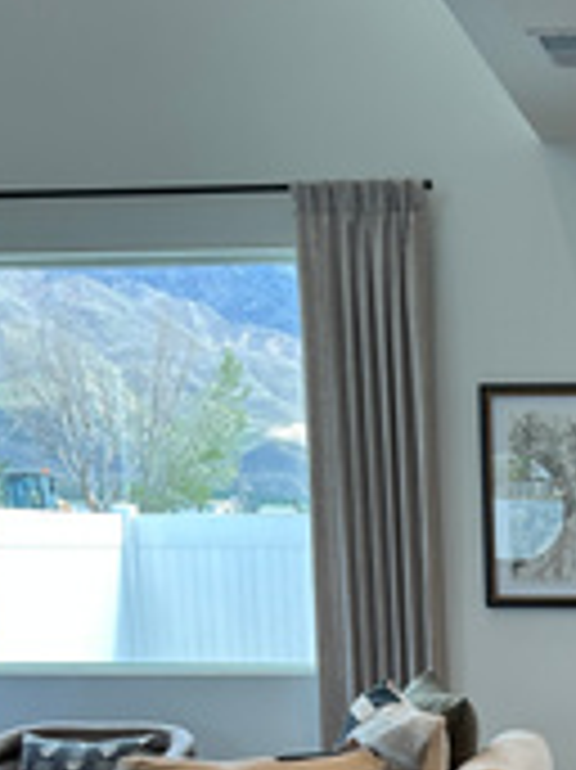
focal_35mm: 73
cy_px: 775
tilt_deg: -9.9
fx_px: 1622
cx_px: 670
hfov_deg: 19.1
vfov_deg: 25.4
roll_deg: +0.5
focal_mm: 5.7
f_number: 1.5
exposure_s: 1/185
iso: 40
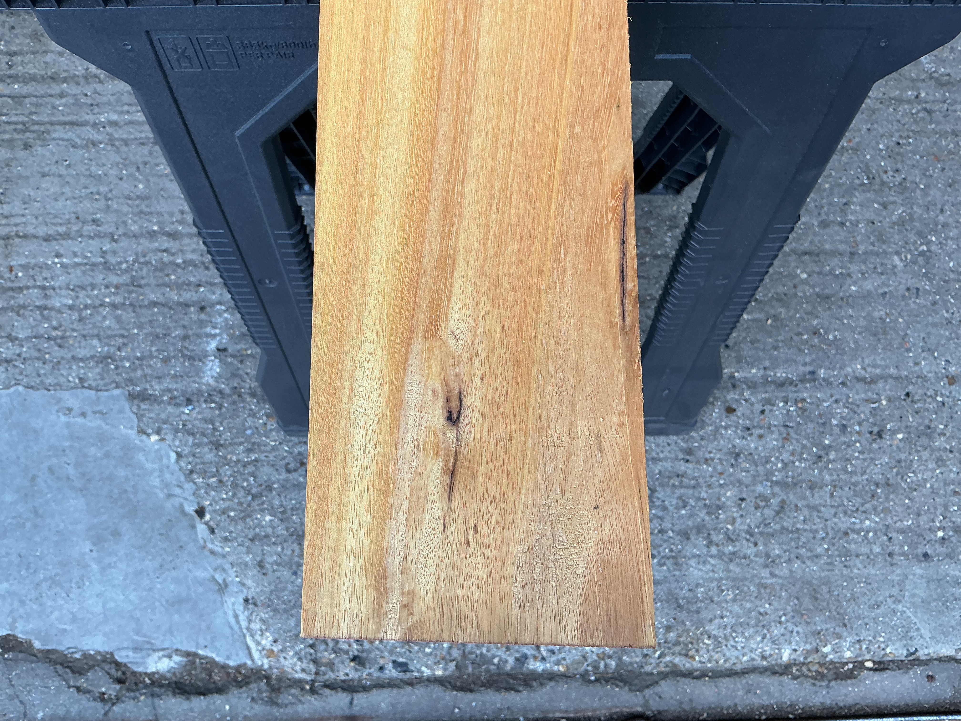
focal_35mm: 29
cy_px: 360
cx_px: 480
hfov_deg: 61.7
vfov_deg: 48.2
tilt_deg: -80.0
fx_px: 805
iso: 25
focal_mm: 3
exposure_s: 1/100
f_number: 1.8
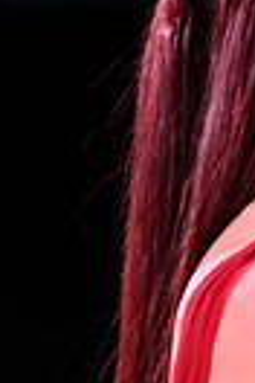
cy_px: 557
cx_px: 369
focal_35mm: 970
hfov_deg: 1.4
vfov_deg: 2.1
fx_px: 10305
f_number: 5
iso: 3200
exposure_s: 1/320
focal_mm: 220
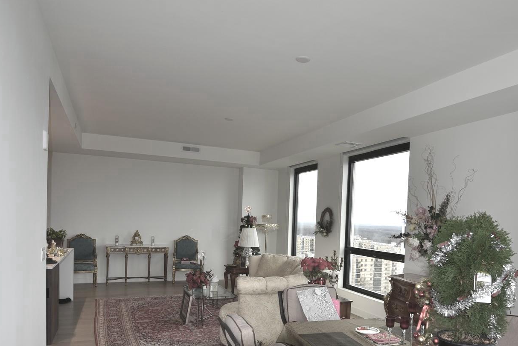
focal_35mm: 27
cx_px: 303
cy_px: 235
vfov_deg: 47.1
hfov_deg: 66.9
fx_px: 389
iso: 360
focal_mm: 16
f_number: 5.6
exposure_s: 1/125
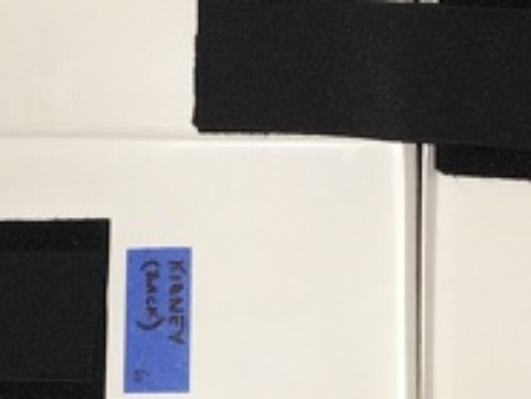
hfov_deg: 12.5
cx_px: 218
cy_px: 189
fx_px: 2425
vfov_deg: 9.4
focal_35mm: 158
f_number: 2.2
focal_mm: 4.15
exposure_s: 1/16
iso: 40
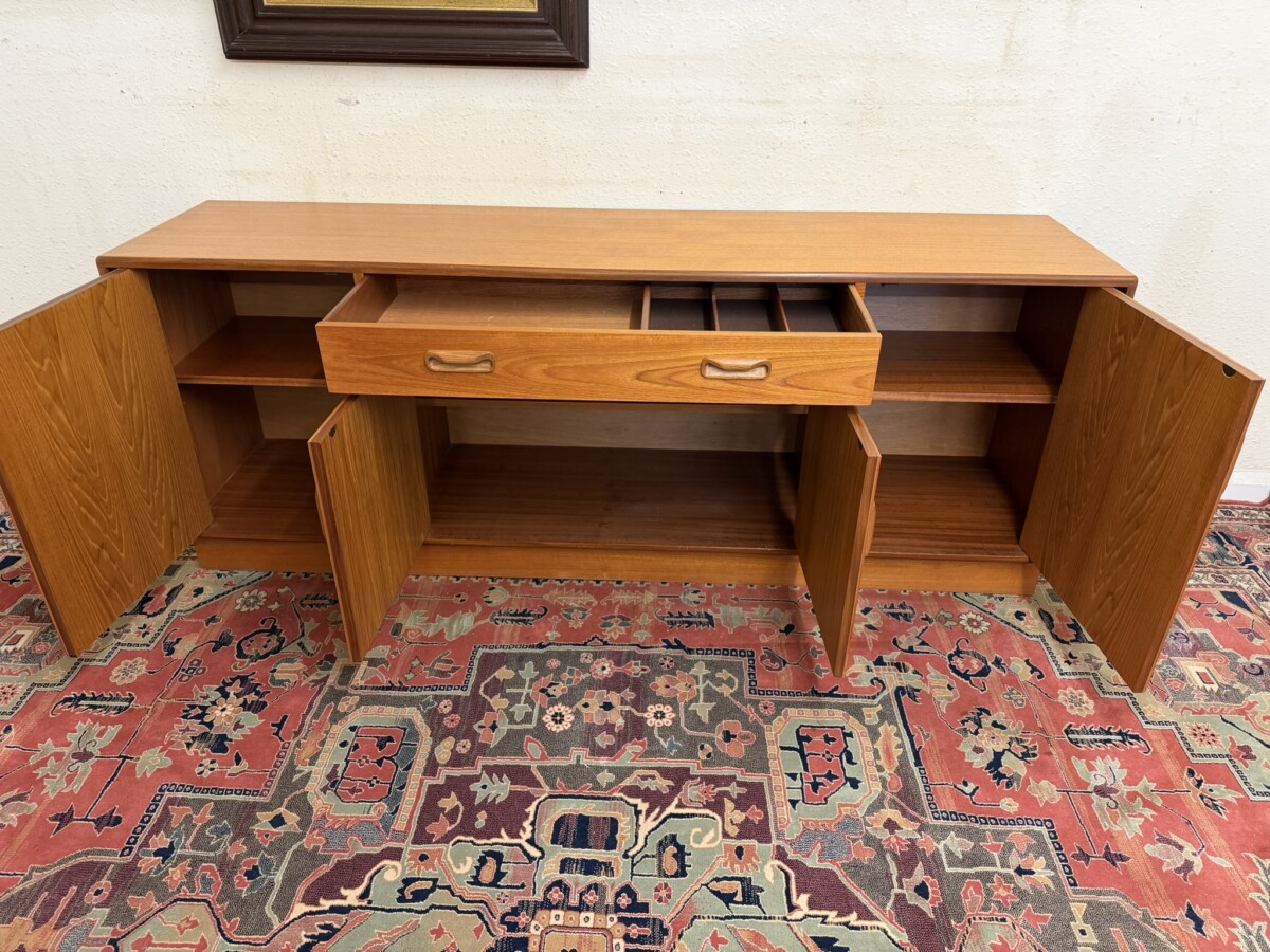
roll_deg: -0.2
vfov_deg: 56.8
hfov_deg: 71.6
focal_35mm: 24
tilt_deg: -31.4
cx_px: 635
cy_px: 476
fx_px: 881
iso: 250
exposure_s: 1/50
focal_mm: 6.76
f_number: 1.78
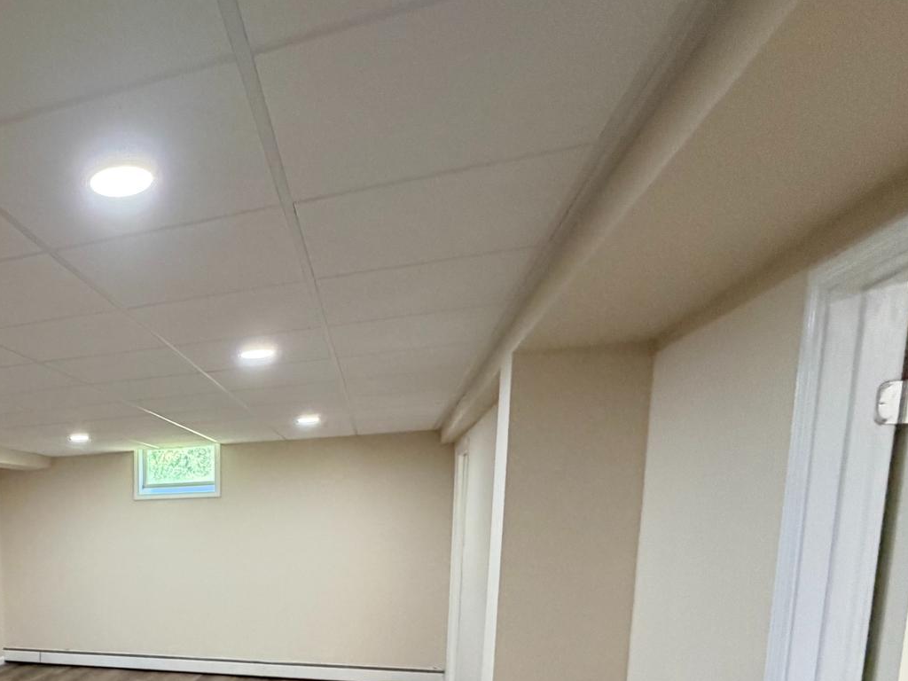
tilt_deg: -8.1
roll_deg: +1.9
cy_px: 634
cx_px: 66
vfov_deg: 44.5
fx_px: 734
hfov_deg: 54.0
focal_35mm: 28
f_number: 2.2
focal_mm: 2.22
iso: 320
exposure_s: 1/60
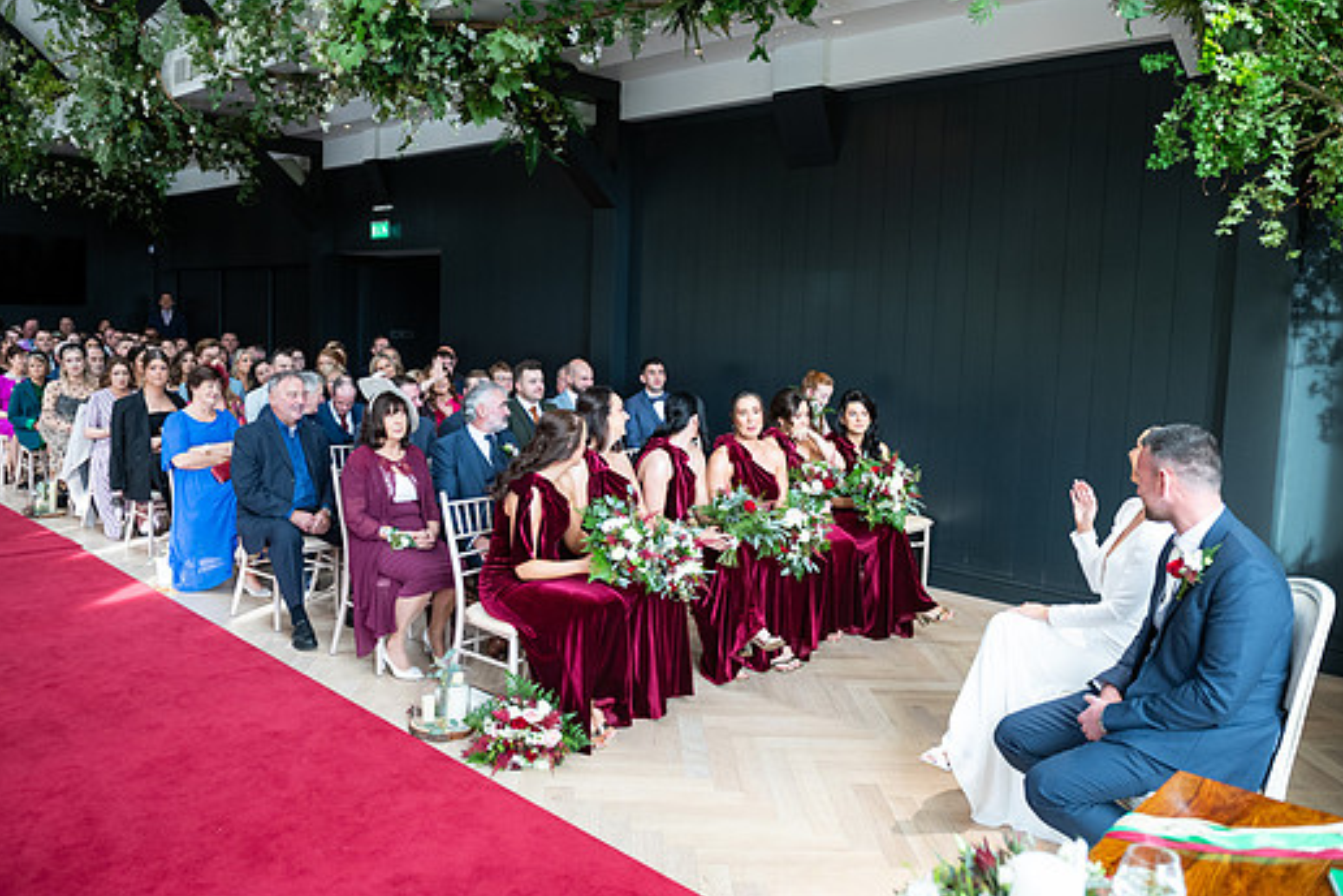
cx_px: 630
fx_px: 1007
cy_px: 421
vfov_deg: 47.9
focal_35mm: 27
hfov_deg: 67.3
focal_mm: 24
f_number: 3.5
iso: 640
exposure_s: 1/160
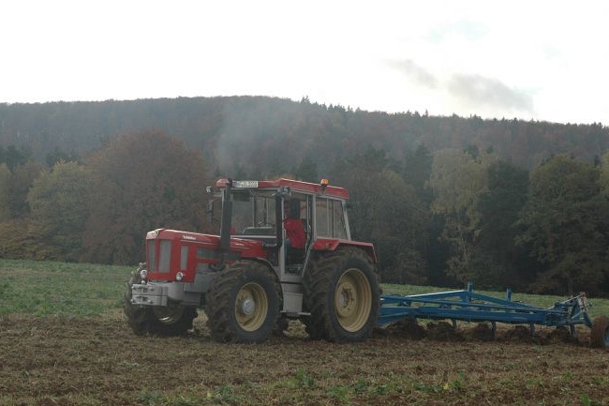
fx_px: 1623
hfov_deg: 21.2
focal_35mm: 96
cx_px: 289
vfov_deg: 14.2
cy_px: 241
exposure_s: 1/500
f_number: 7.1
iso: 400
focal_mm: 52
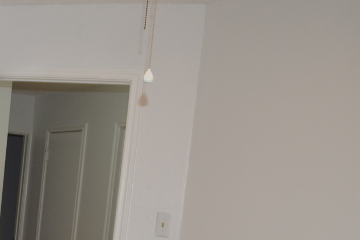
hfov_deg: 26.2
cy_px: 259
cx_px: -69
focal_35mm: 69
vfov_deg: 19.0
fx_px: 690
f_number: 4
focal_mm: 18
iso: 400
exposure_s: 1/60
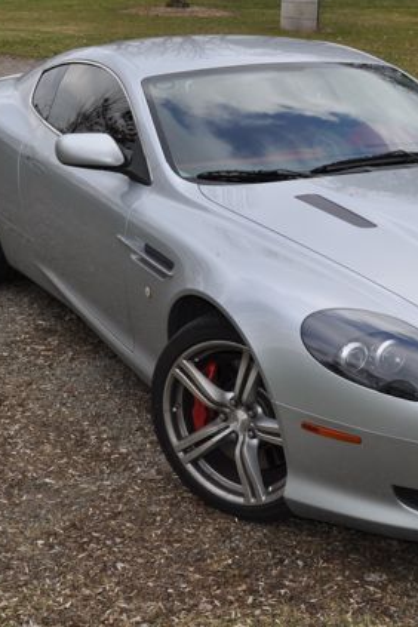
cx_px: 336
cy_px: 314
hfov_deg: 20.4
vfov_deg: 30.6
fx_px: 1145
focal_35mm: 66
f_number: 10
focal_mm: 29
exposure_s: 1/200
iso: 200
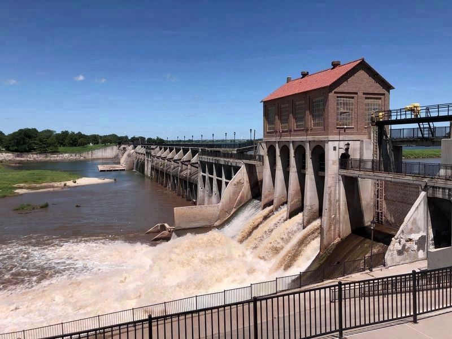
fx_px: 366
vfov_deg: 49.7
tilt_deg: -3.9
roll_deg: +1.5
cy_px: 170
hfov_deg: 63.4
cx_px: 226
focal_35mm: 28
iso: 25
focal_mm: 4
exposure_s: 1/3472
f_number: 1.8
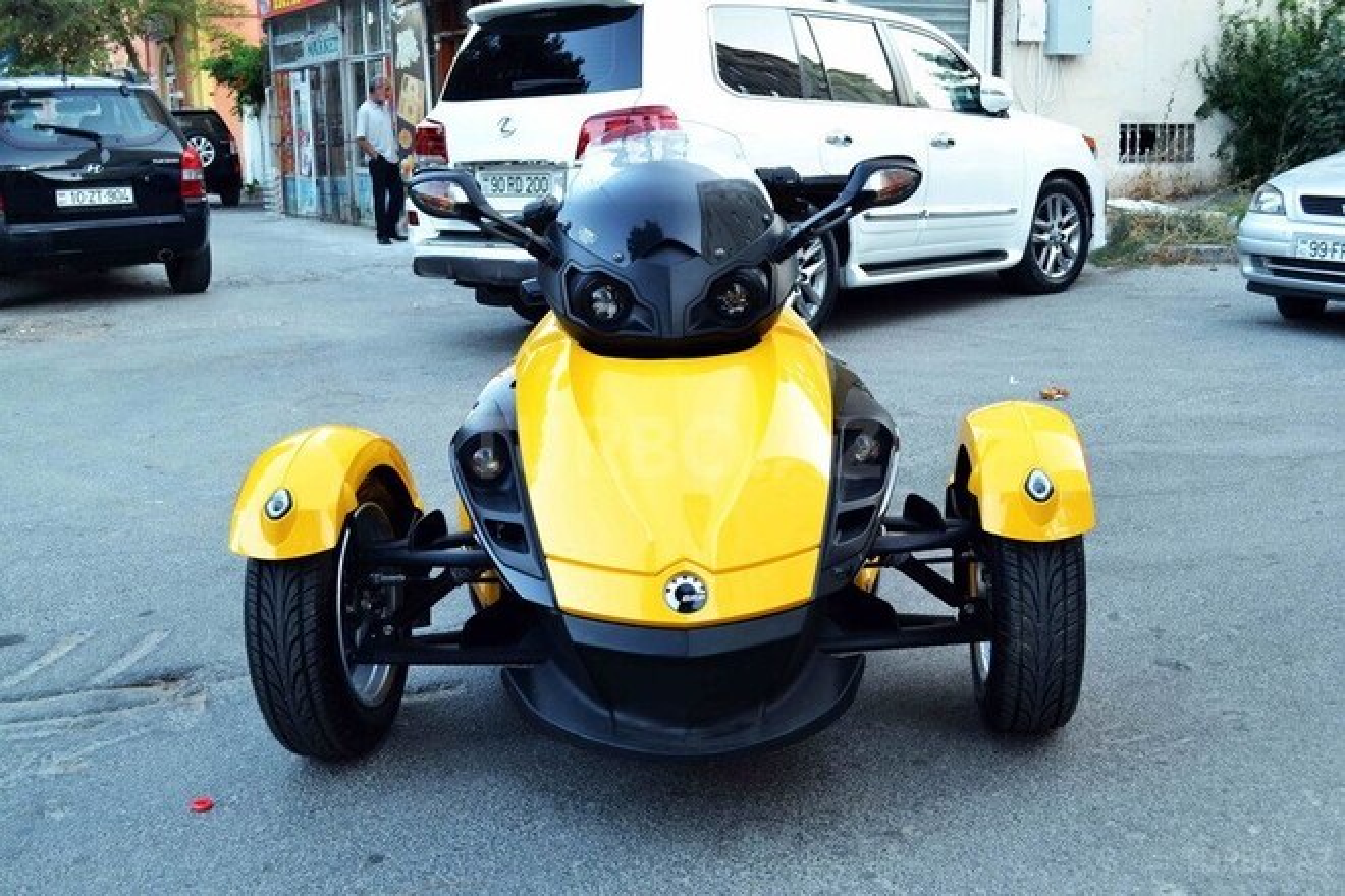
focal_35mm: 39
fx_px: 1457
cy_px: 448
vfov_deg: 34.2
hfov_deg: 49.6
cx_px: 672
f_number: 5.6
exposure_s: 1/25
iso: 400
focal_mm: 26
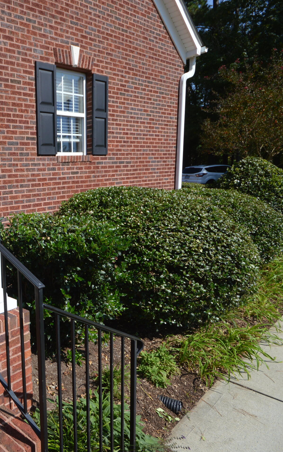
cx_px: -39
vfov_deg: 74.8
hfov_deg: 39.9
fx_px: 296
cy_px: 232
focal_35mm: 24
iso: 100
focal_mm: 10
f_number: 8
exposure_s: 1/250
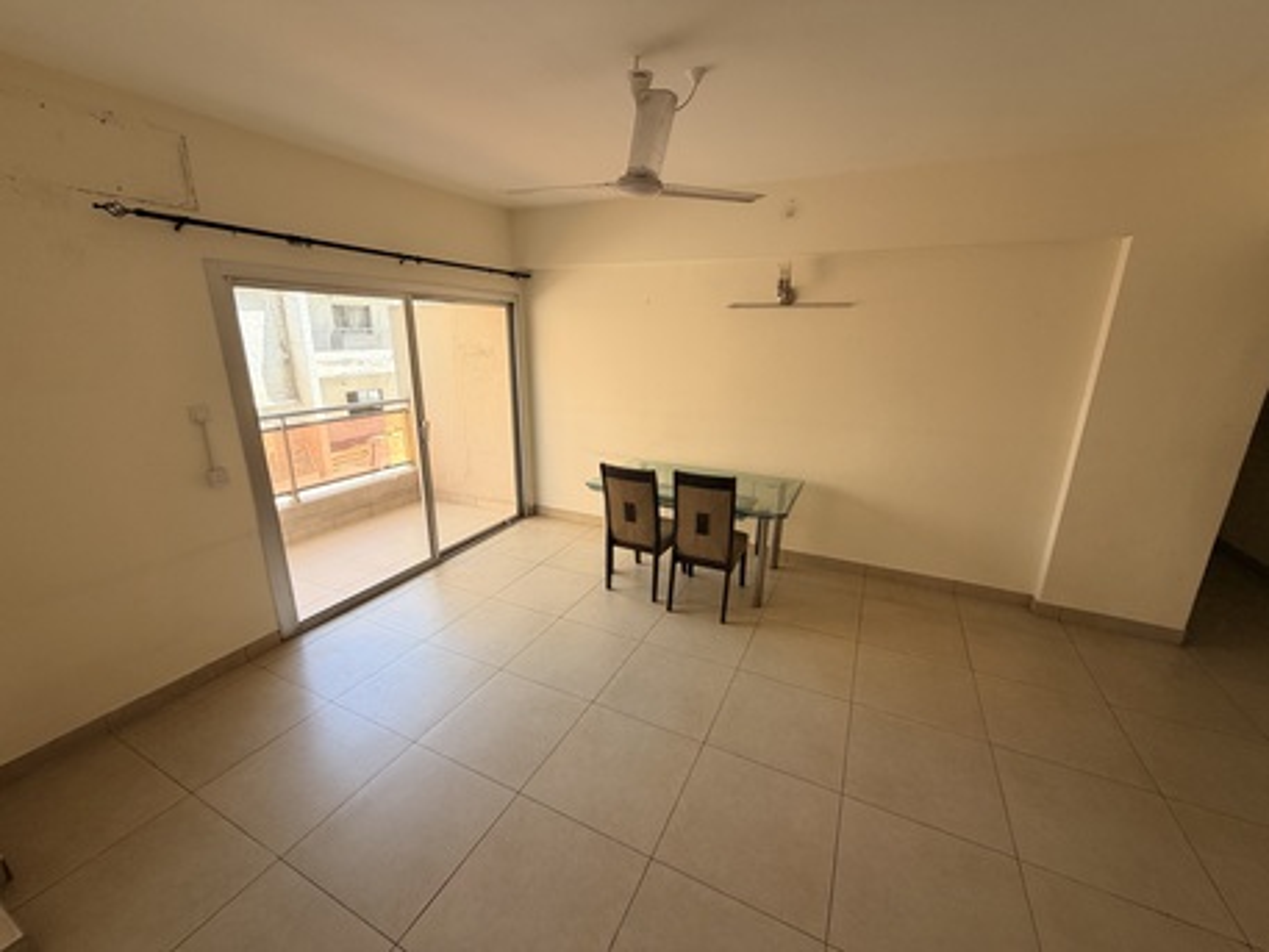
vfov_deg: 85.7
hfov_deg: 102.0
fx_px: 513
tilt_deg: -14.8
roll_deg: -0.2
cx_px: 634
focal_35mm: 14
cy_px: 476
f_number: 2.2
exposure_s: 1/135
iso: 64
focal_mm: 2.22
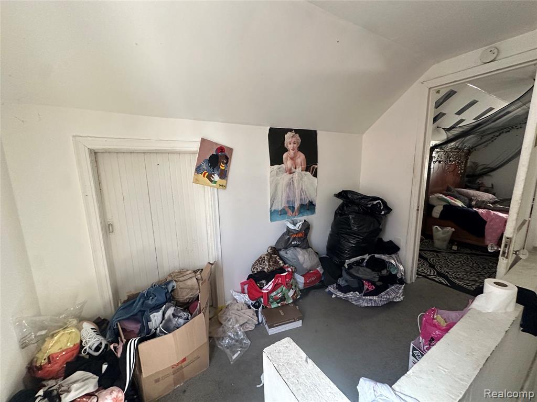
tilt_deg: -8.2
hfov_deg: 102.1
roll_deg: +2.0
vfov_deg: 85.7
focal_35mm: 14
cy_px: 201
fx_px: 217
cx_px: 268
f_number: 2.2
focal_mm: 2.22
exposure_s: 1/87
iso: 320
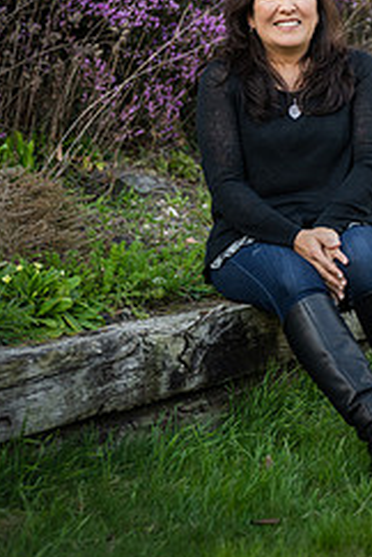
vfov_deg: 16.1
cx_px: 331
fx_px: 1953
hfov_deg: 10.8
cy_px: 78
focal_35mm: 126
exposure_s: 1/800
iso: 280
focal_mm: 68
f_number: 2.5
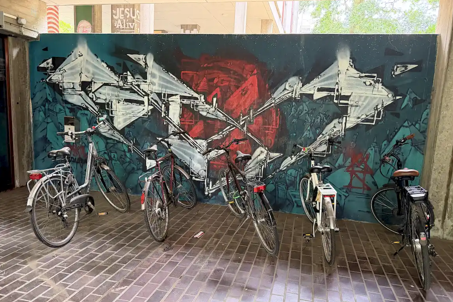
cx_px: 234
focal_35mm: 26
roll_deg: -3.3
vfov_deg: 49.5
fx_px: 327
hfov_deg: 69.4
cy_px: 159
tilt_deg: -8.9
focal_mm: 6.76
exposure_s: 1/57
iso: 800
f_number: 1.78
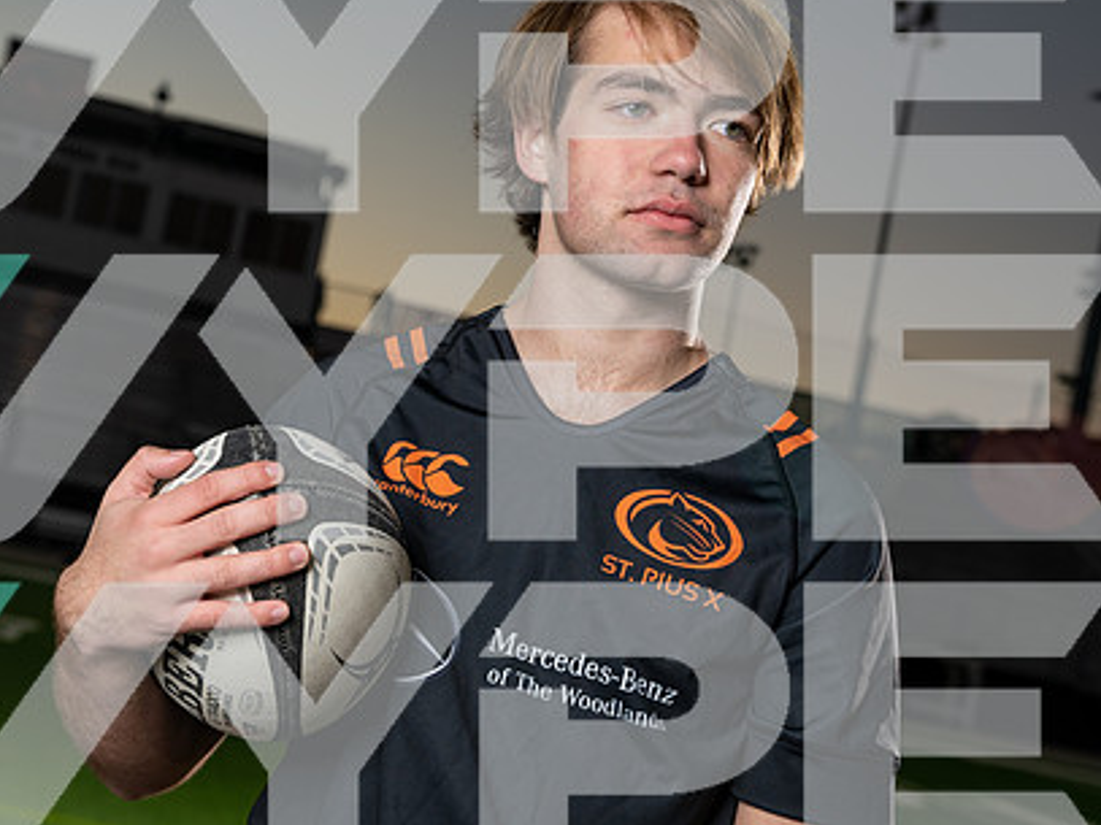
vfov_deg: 23.3
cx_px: 436
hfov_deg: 30.6
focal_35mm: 63
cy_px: 399
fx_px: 2003
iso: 160
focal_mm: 46
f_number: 4.5
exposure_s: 1/250
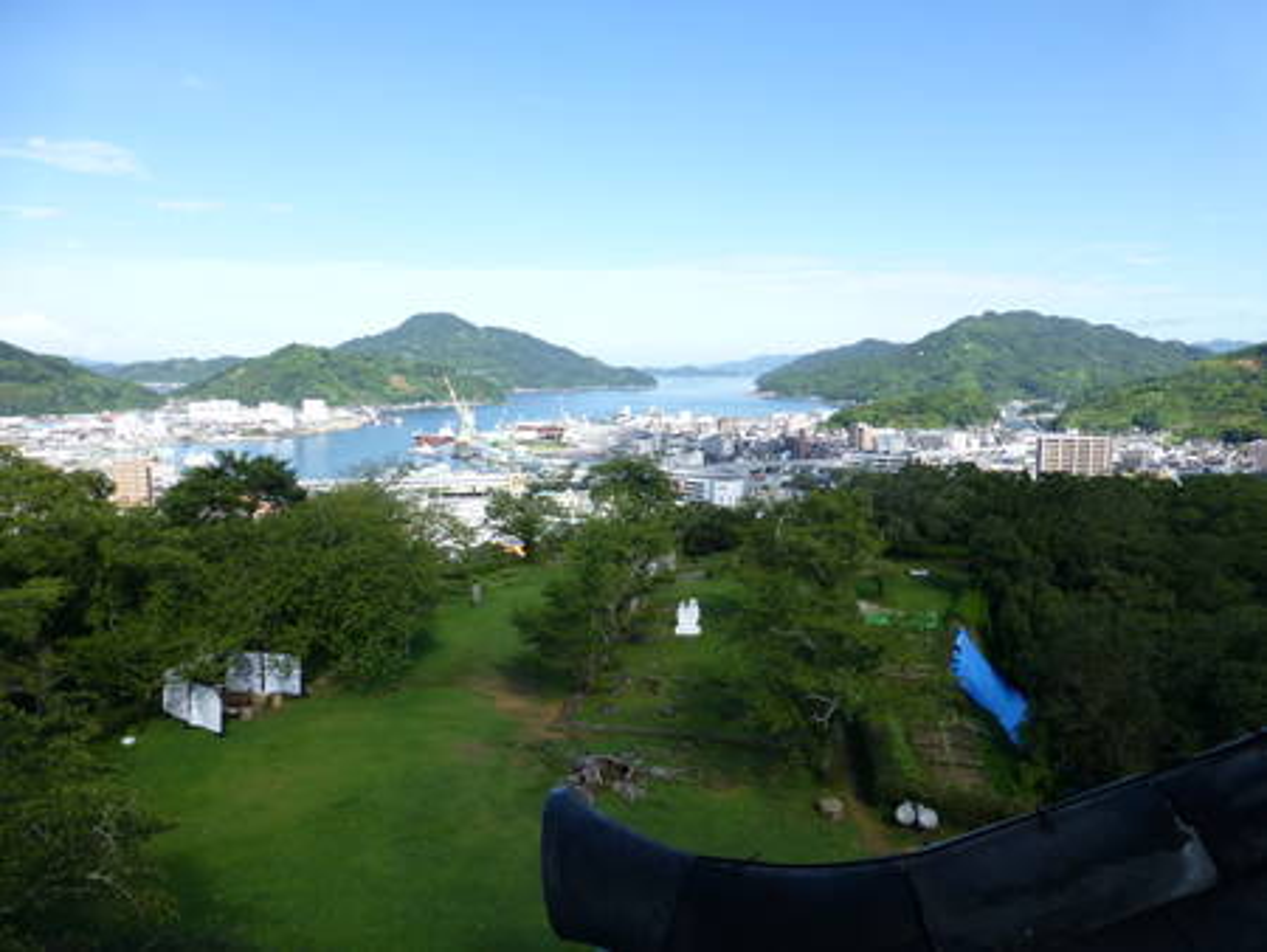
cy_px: 476
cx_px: 634
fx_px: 879
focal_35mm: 24
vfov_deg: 56.9
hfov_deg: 71.6
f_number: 4
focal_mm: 4.3
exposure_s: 1/500
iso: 100
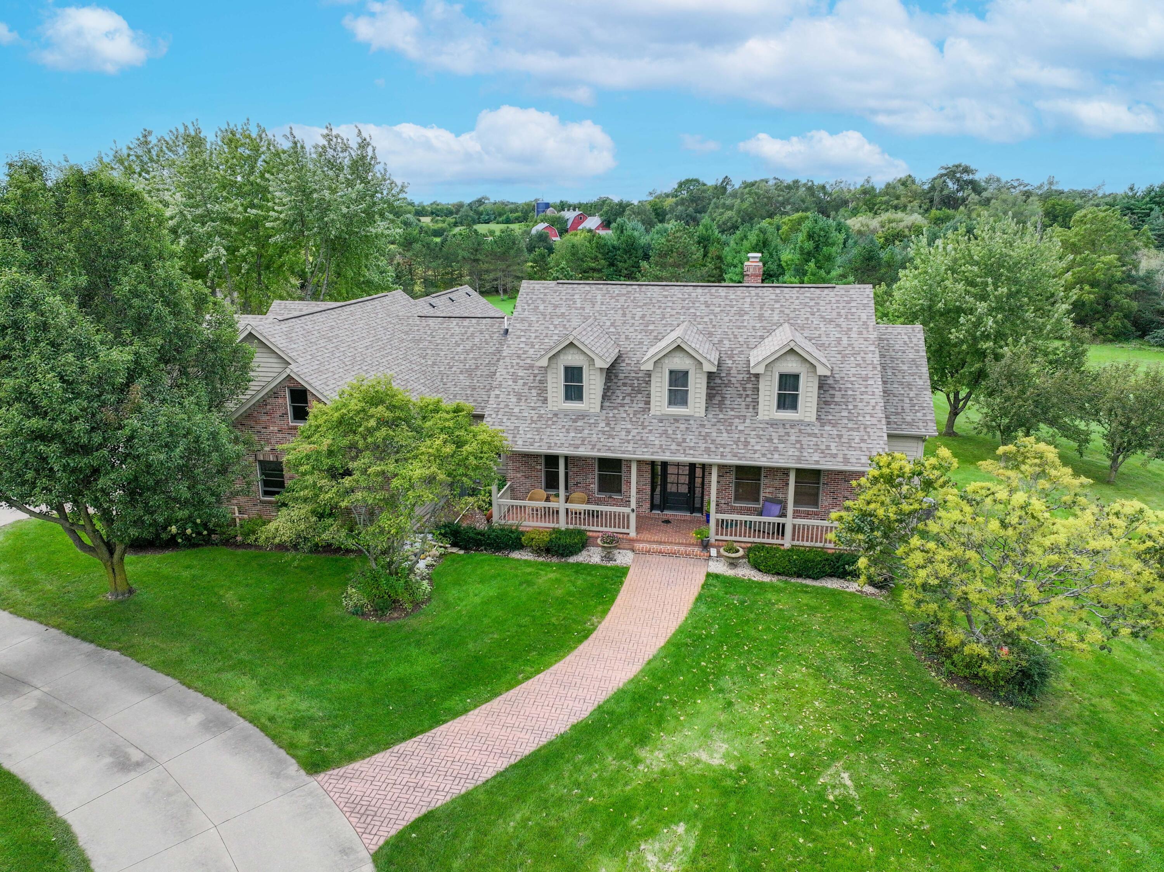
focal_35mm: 24
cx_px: 582
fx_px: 807
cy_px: 436
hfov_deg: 71.6
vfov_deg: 56.8
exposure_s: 1/1600
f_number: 2.8
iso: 260
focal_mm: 12.29
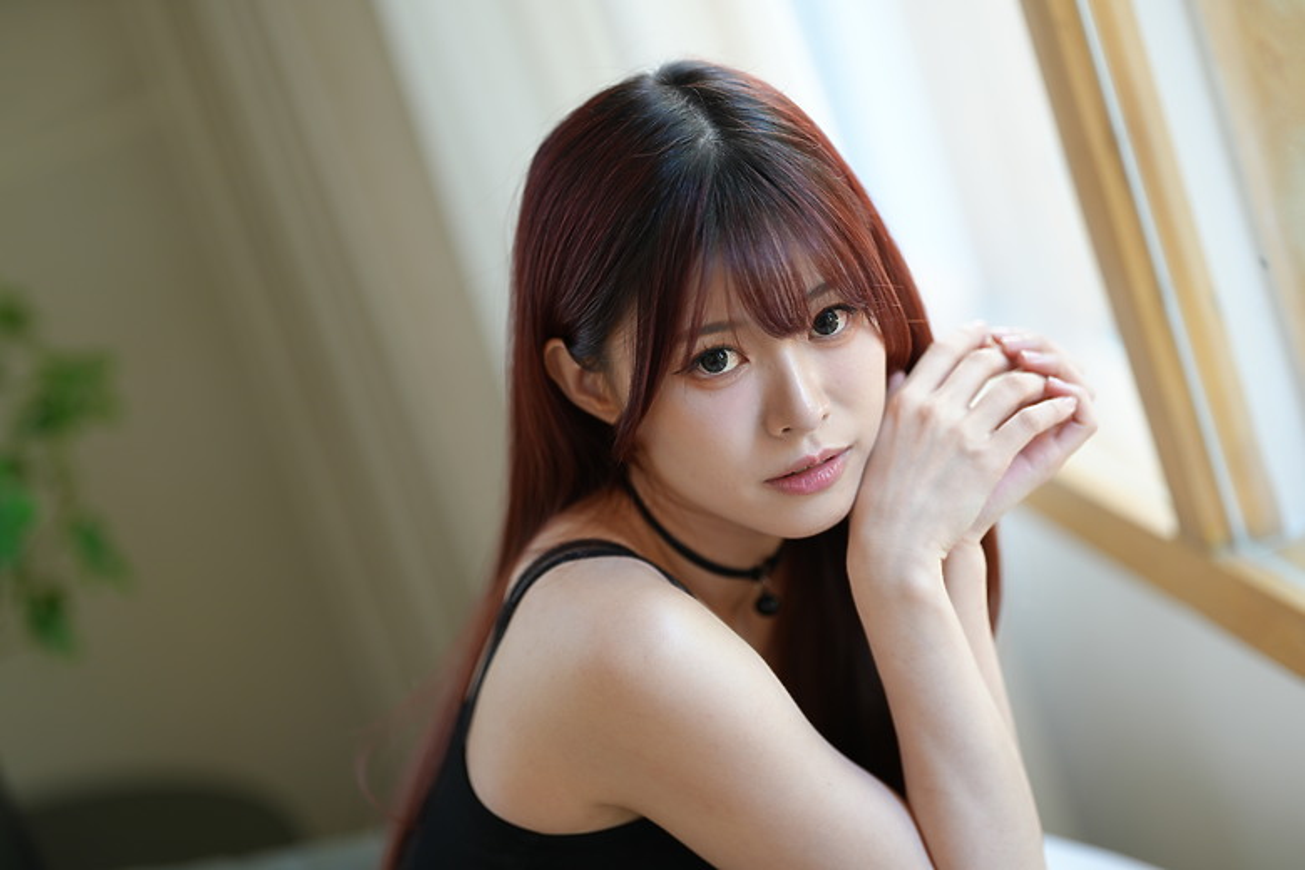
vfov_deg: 10.2
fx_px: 4893
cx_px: 652
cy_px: 435
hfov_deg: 15.2
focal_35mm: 135
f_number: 1.4
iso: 250
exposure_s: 1/200
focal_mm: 135
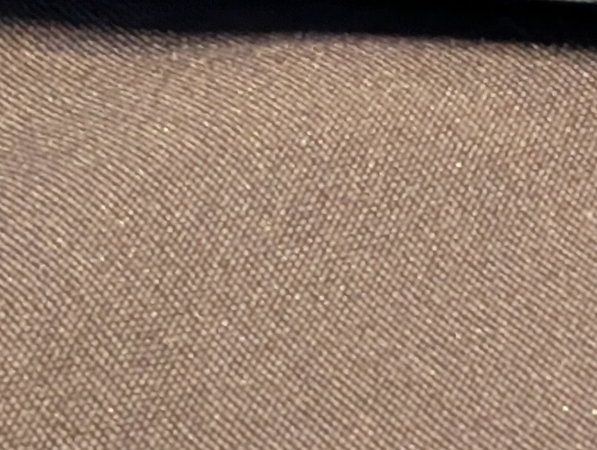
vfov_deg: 5.3
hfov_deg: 7.0
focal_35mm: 275
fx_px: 4748
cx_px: 1070
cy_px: -602
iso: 855
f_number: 1.68
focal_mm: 6.9
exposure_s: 1/40
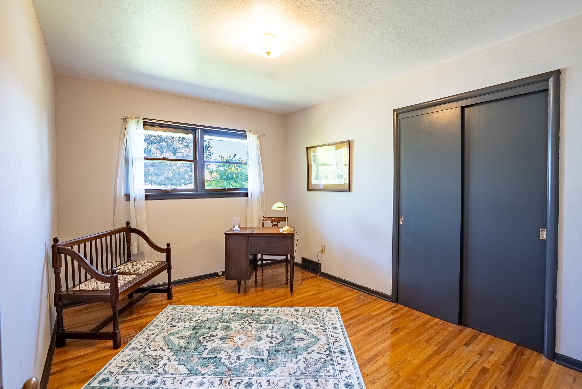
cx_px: 291
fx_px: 259
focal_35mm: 16
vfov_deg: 73.8
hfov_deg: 96.7
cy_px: 194
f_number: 8
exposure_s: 1/200
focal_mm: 16
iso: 400
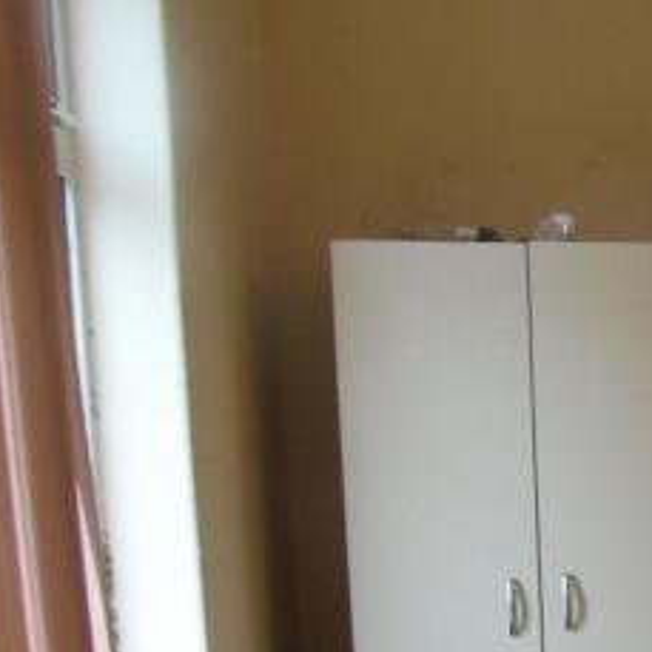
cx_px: 708
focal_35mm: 54
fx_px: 1151
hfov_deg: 28.8
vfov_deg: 30.4
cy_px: 574
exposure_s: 1/30
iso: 200
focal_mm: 4.3
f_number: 2.9
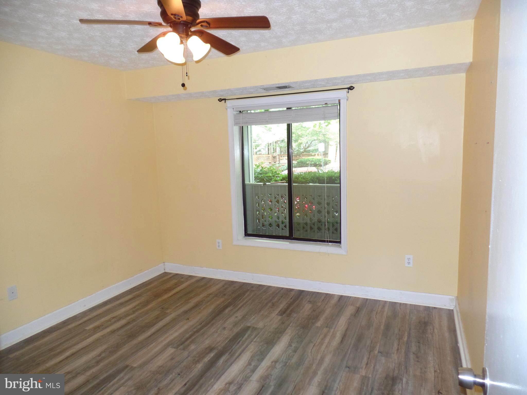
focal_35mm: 23
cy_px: 198
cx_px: 264
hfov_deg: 73.9
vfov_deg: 58.9
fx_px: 350
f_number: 2.8
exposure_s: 1/30
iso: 160
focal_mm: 4.1
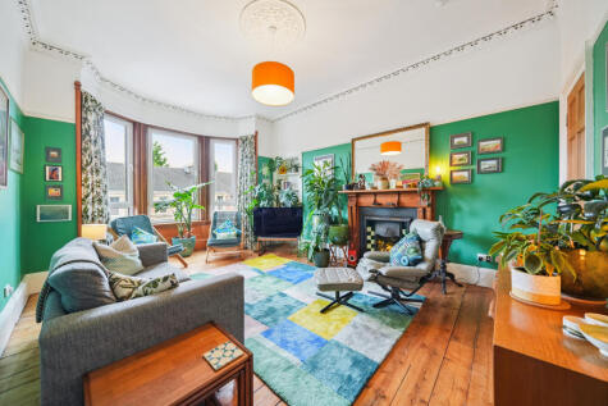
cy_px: 203
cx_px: 304
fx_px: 203
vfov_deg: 90.0
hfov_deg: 112.6
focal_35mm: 12
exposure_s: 1/40
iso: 640
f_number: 4.5
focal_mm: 12
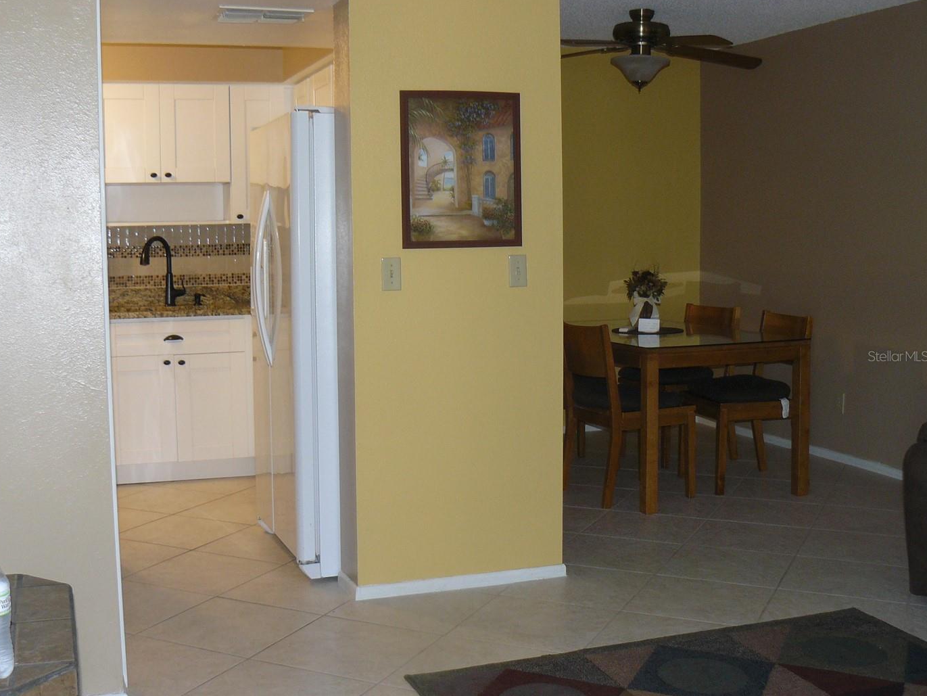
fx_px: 1125
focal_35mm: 42
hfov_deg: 44.6
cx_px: 391
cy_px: 356
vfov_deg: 34.4
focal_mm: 6
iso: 100
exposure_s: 1/30
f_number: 2.8
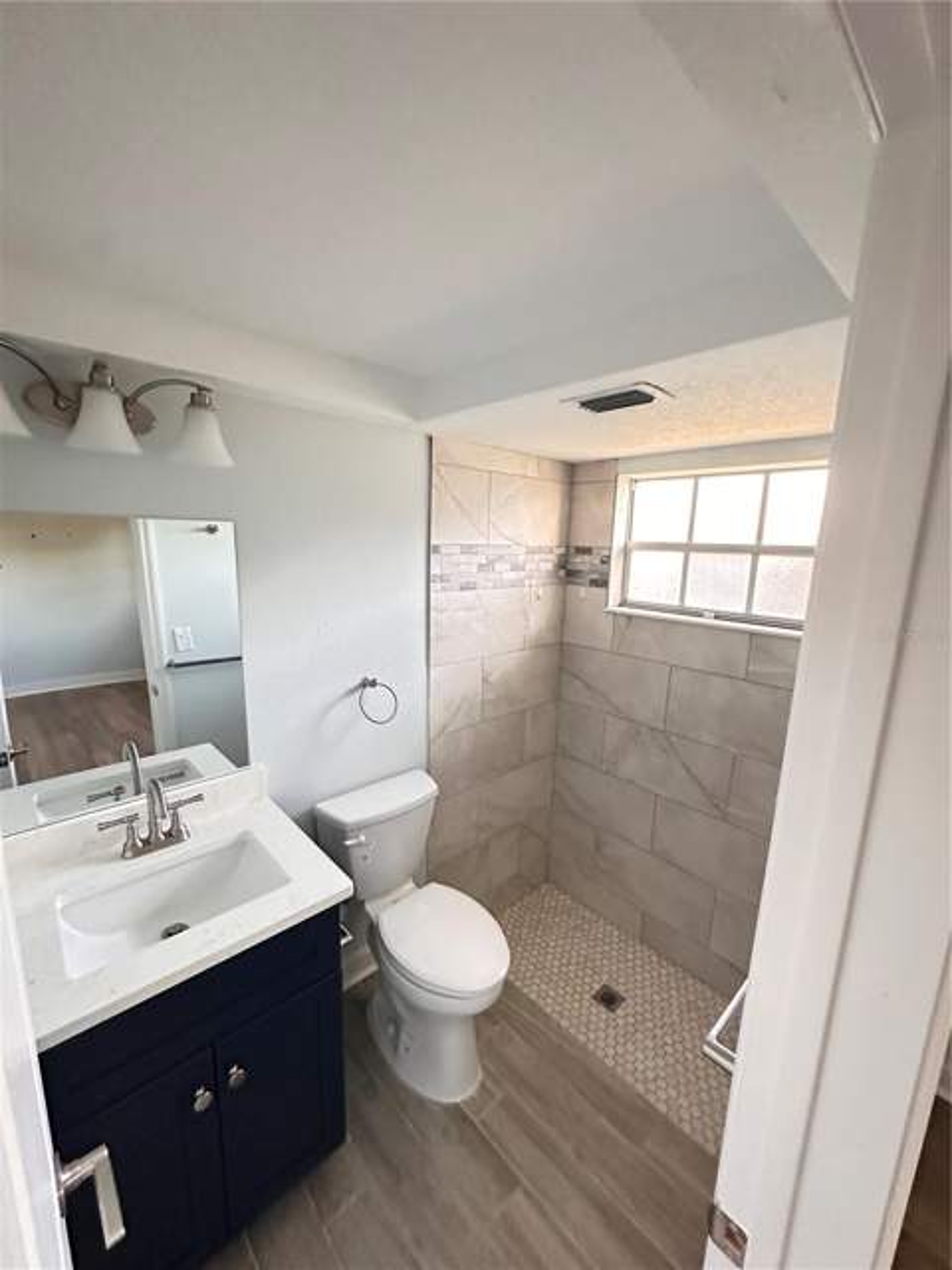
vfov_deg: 102.1
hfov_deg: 85.7
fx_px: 513
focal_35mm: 14
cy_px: 635
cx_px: 476
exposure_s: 1/60
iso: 1250
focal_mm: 2.22
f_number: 2.2
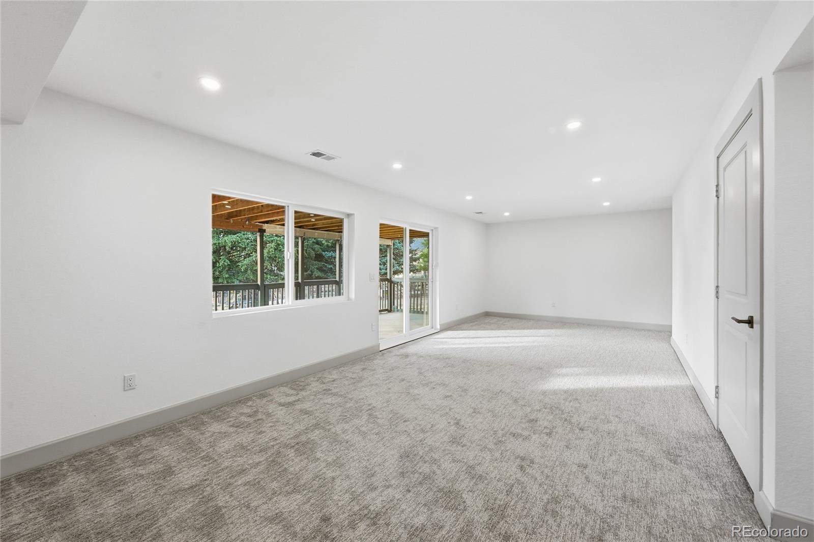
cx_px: 407
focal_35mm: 14
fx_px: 316
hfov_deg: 104.3
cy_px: 271
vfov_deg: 81.2
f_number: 8
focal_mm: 14
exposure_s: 1/320
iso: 400
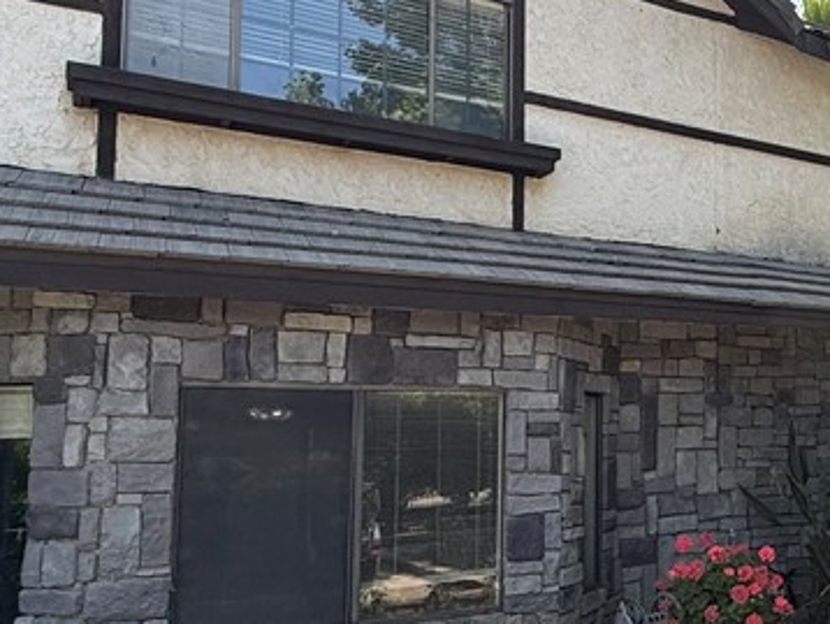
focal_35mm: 40
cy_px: 383
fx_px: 960
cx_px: 869
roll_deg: +0.5
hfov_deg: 39.8
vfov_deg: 35.8
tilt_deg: +4.3
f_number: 2.2
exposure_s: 1/569
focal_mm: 2.22
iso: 64
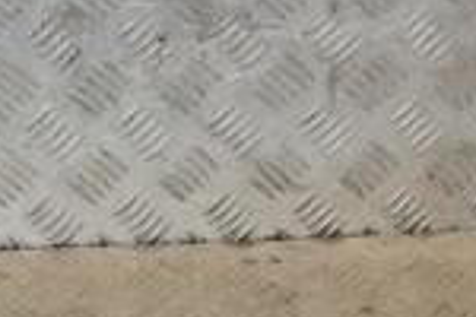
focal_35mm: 144
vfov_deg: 9.5
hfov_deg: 14.0
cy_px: 314
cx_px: -32
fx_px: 1904
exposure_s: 1/200
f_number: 5.6
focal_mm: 24
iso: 800
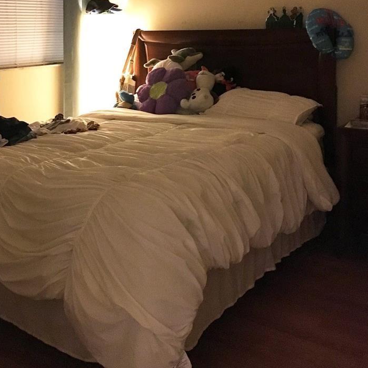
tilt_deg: -6.2
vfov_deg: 37.1
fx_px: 529
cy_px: 78
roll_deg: +1.0
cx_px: 140
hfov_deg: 38.1
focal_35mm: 44
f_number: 2.2
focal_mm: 4.15
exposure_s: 1/15
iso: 320
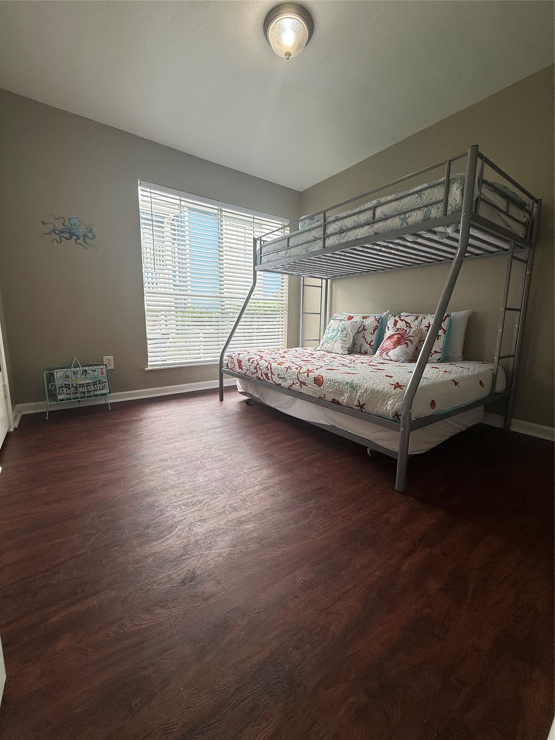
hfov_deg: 85.7
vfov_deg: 102.1
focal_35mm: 14
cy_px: 370
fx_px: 299
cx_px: 278
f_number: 2.2
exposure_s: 1/120
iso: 64
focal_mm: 2.22
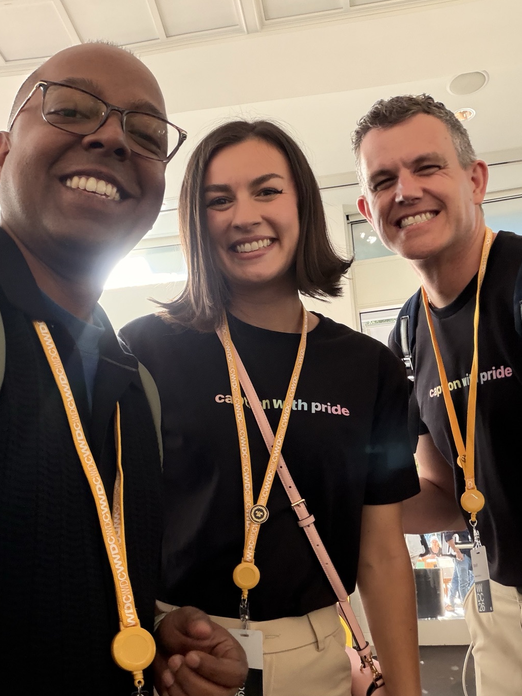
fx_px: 623
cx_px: 264
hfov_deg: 45.4
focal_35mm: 31
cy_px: 350
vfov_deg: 58.4
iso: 200
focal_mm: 2.71
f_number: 1.9
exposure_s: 1/60
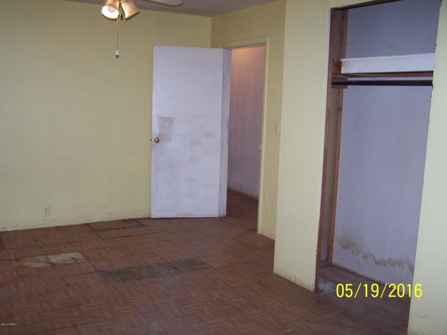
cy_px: 168
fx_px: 491
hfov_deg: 49.0
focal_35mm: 38
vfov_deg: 37.7
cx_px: 224
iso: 140
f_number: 2.8
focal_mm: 6.3
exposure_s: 1/60
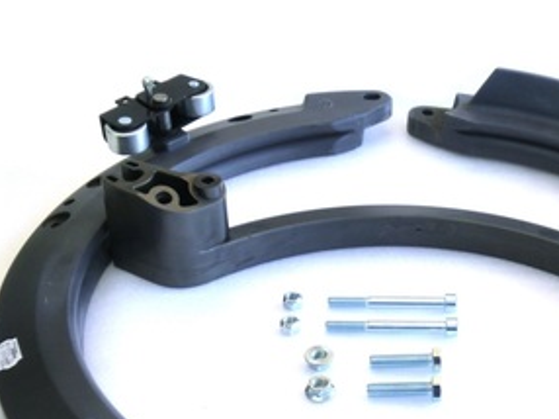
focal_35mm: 58
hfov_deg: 32.7
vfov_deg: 24.8
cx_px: 407
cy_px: 326
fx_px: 936
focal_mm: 6.51
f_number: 3.1
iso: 64
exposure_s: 1/125
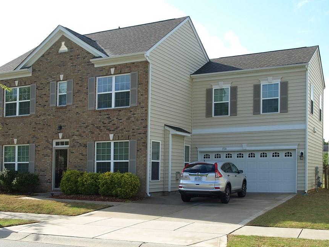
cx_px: 156
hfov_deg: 42.1
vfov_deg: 32.2
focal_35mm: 45
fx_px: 428
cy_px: 137
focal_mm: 19
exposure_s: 1/125
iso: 100
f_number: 8
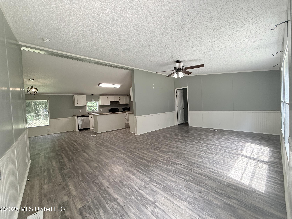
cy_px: 110
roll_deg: +3.1
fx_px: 118
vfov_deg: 85.7
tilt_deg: -0.9
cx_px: 146
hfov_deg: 102.1
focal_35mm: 14
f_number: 2.2
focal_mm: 2.22
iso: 160
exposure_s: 1/120
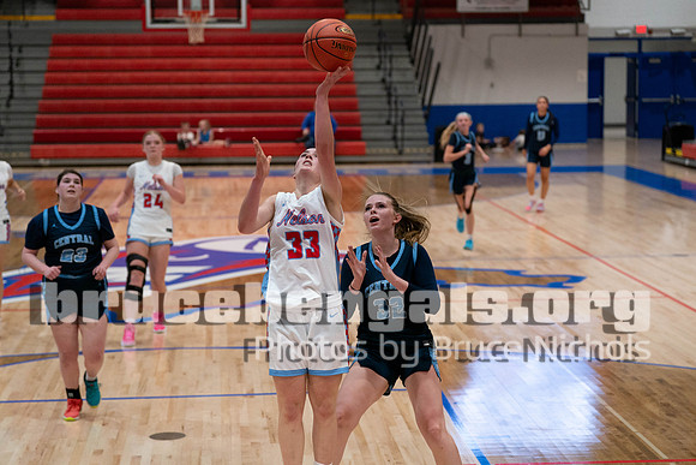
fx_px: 1575
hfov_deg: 24.9
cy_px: 232
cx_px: 348
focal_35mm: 81
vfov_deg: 16.8
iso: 3200
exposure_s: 1/1000
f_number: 2.8
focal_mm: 80
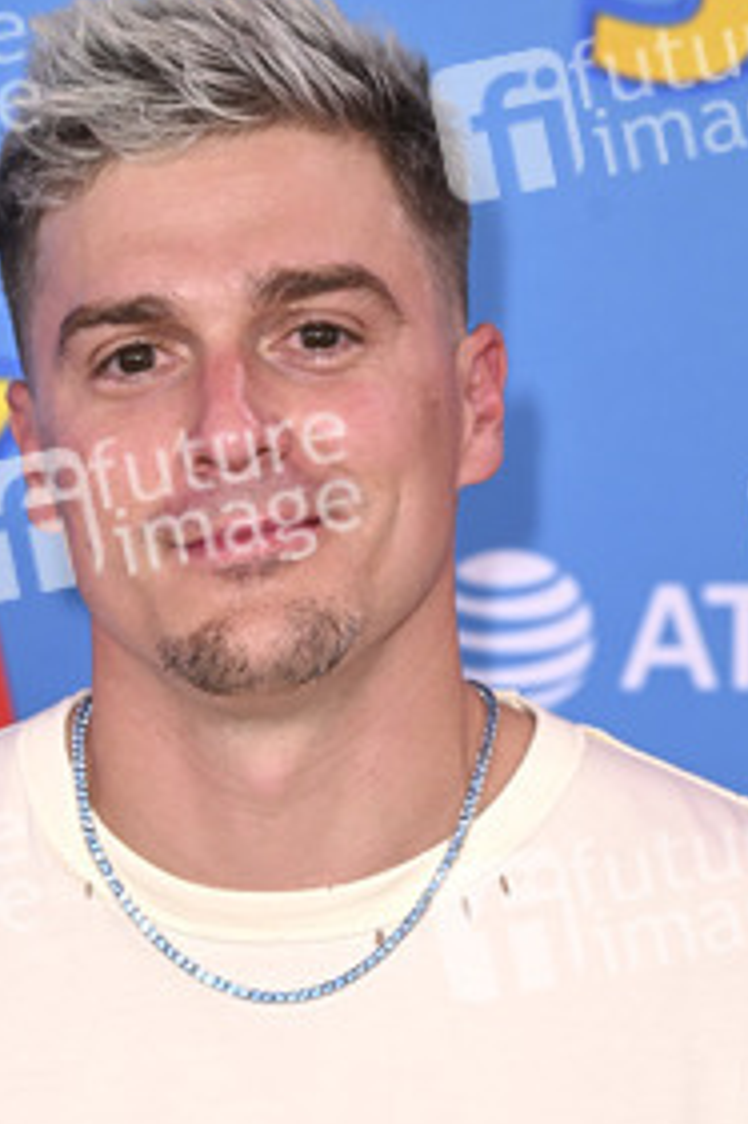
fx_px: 5460
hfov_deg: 7.8
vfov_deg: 11.7
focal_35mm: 175
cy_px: 708
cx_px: 272
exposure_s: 1/250
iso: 1250
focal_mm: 123
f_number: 6.3
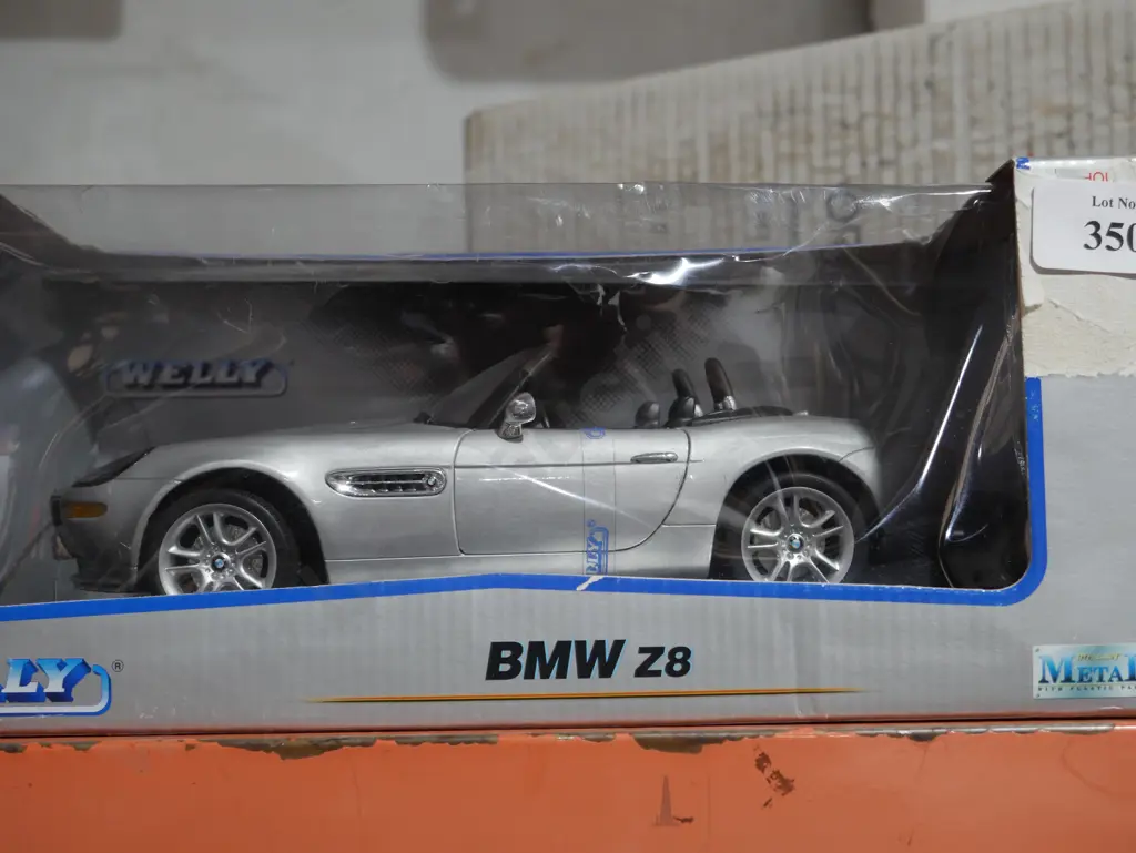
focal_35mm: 54
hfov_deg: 35.5
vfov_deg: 27.1
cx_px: 568
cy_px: 426
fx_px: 1773
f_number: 5.3
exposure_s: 1/60
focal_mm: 27
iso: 800
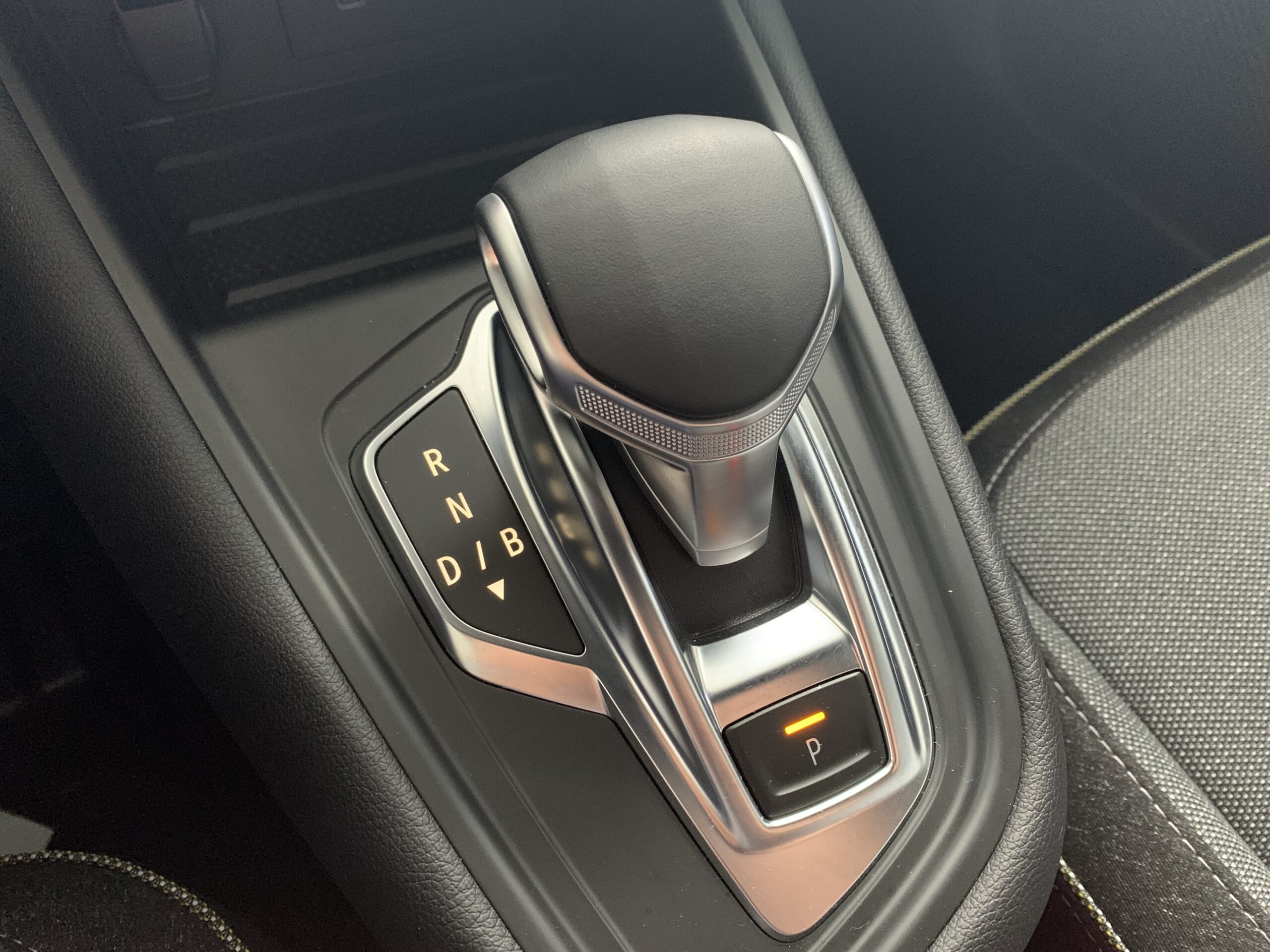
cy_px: 476
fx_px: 954
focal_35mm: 26
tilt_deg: -53.9
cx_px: 635
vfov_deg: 53.1
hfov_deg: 67.3
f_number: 1.8
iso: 500
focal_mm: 4.25
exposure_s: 1/30
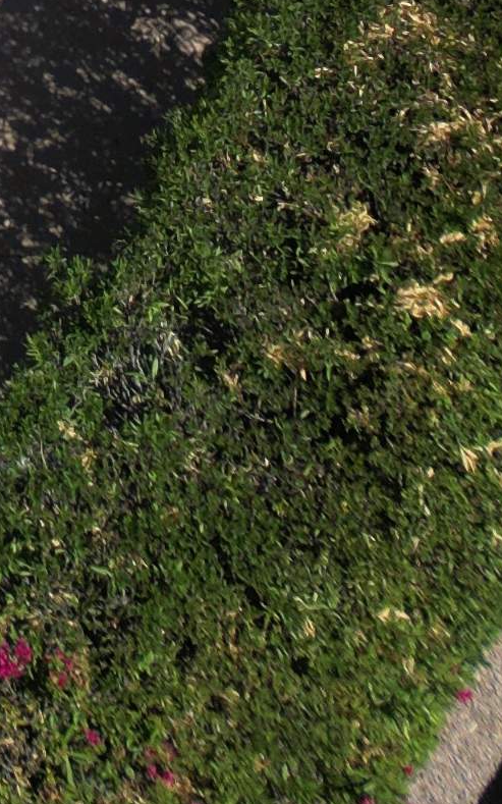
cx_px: -764
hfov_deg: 9.0
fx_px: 2846
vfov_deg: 12.6
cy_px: -1114
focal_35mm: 130
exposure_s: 1/5000
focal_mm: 6.72
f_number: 1.7
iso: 110
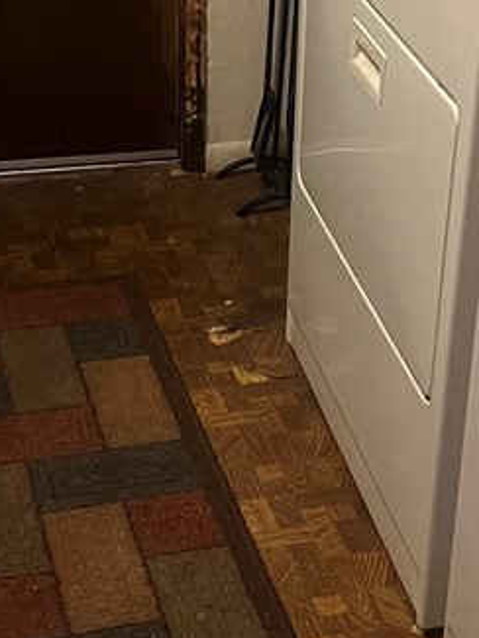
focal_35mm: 82
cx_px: 259
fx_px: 1512
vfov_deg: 23.8
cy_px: 314
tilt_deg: -28.1
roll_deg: -1.9
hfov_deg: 18.0
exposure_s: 1/40
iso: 640
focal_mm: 5.7
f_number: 1.5
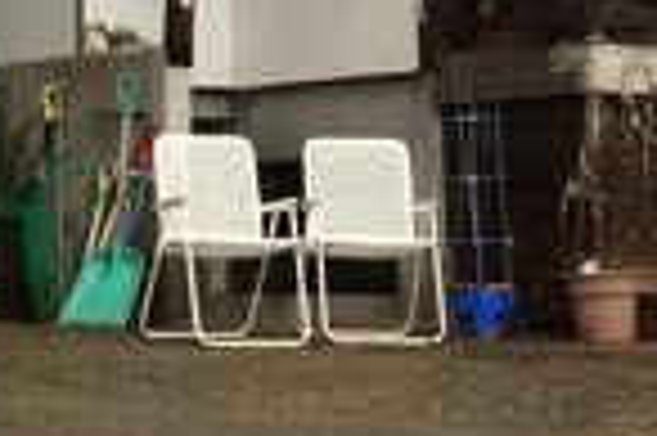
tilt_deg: +16.6
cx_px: 153
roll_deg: +0.5
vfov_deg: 7.7
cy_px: -598
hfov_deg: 12.4
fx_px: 3008
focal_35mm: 165
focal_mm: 4.15
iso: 32
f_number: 2.2
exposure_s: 1/247
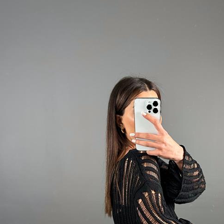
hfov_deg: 40.3
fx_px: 300
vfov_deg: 38.2
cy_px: 200
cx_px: 152
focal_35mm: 41
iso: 200
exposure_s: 1/121
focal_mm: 6.86
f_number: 1.78
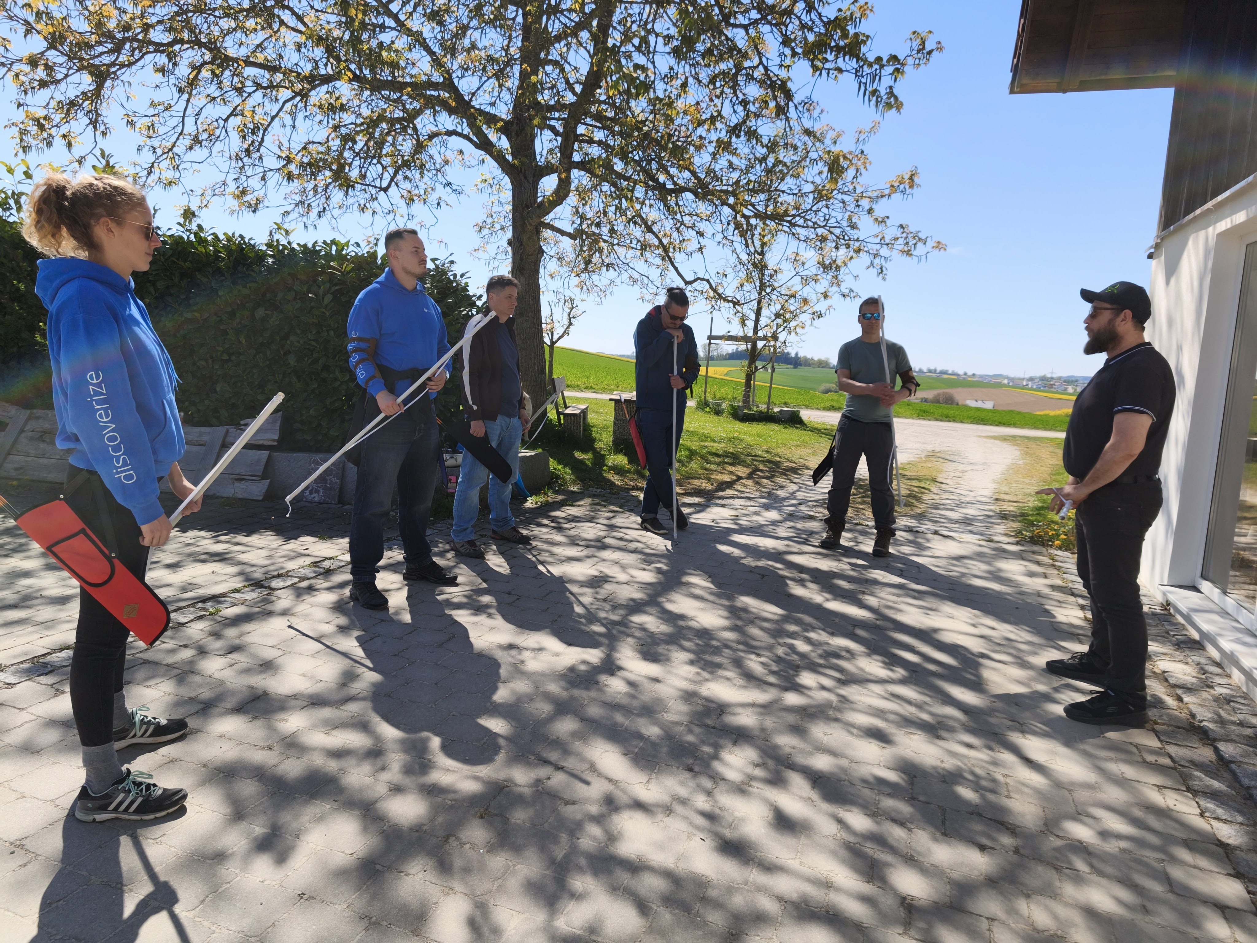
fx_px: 835
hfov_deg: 73.9
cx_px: 628
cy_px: 472
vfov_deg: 58.9
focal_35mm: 23
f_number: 1.7
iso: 50
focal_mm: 5.35
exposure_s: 1/2293
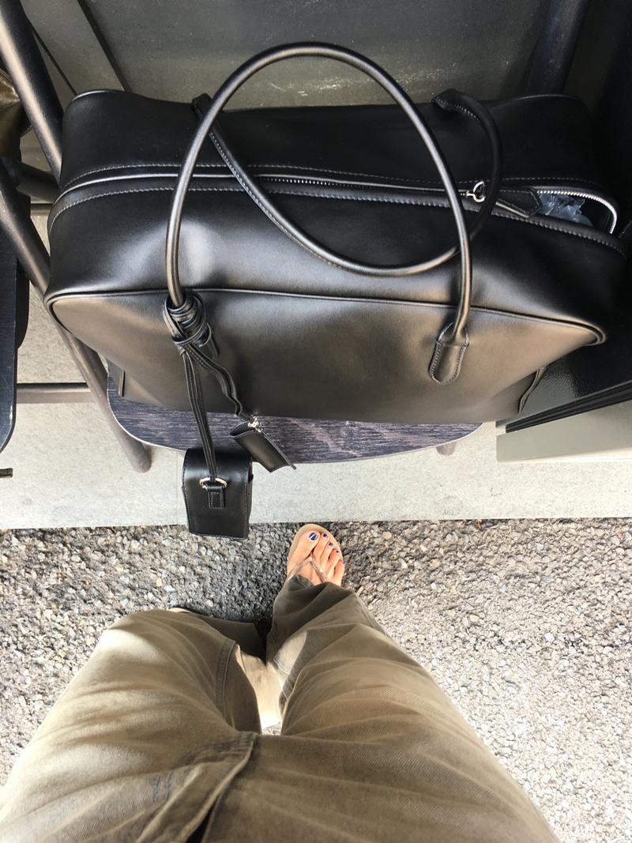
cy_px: 422
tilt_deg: -84.6
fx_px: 706
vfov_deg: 61.7
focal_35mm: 29
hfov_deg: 48.2
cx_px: 316
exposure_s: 1/60
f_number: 2.2
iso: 25
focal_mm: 4.15
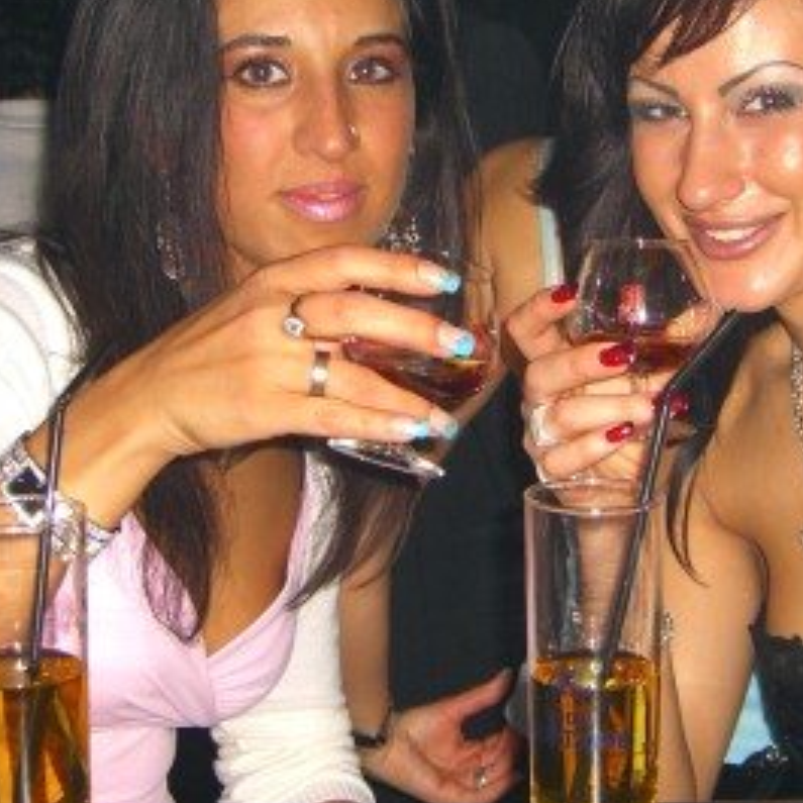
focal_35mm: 76
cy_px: 273
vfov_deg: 22.7
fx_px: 1995
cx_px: 512
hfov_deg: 22.7
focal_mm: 7.9
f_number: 2.8
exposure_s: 1/60
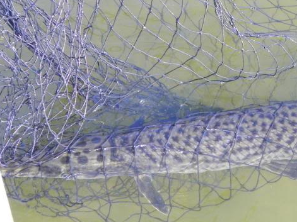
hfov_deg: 22.6
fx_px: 729
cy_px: 123
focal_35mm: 85
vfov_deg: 17.4
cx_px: 250
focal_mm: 8.9
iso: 100
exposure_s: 1/160
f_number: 3.5
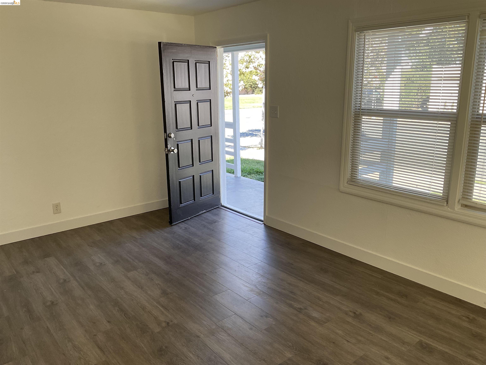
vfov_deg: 48.2
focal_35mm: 29
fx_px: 407
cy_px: 182
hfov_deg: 61.7
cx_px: 243
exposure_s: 1/120
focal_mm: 3
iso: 32
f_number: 1.8
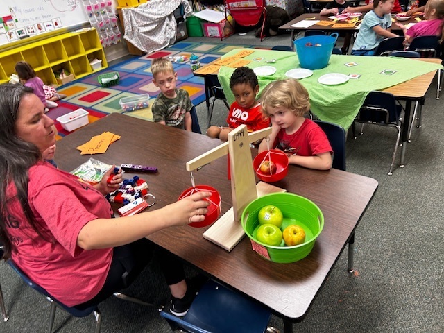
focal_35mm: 26
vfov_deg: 53.1
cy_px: 166
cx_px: 222
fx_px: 333
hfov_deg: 67.3
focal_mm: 5.7
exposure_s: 1/60
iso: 80
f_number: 1.5
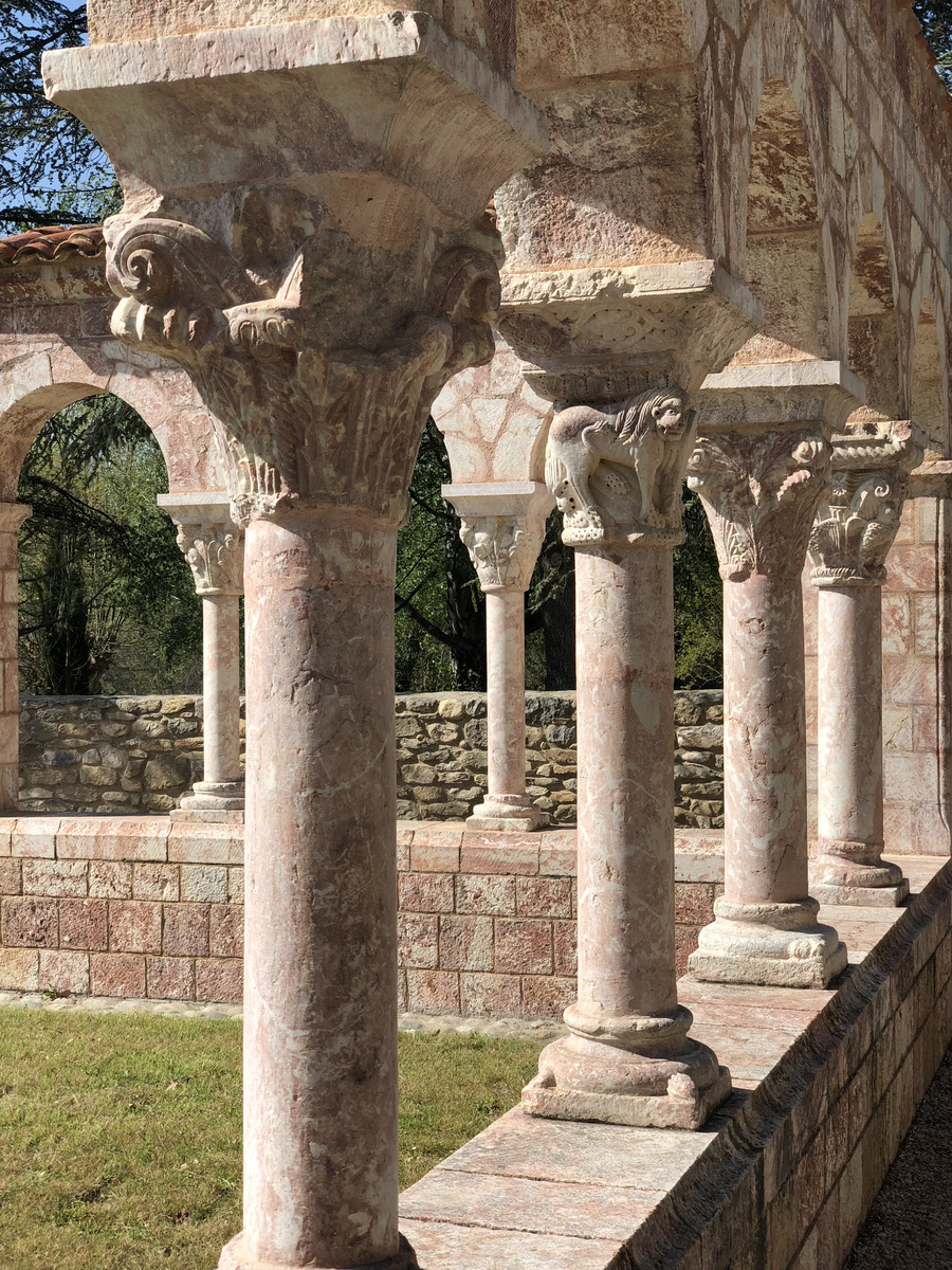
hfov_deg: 28.0
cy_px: 635
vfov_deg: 36.8
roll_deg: +0.9
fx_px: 1907
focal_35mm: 52
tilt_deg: +1.3
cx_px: 476
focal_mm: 6
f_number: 2.4
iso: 16
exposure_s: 1/906
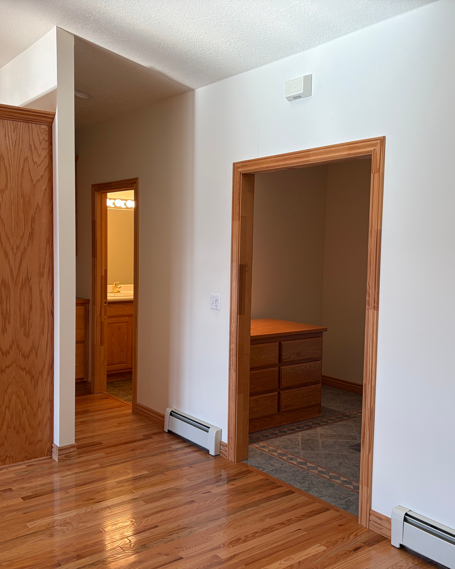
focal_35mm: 34
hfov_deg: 43.3
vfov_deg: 52.8
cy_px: 285
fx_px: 572
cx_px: 204
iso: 50
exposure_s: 1/120
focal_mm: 5.96
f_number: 1.6
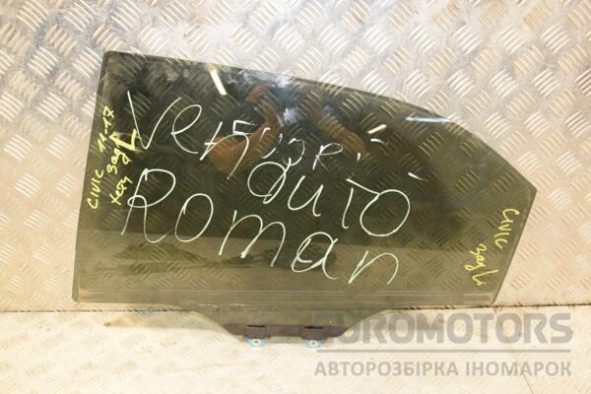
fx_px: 616
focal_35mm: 38
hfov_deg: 51.3
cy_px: 197
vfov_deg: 35.5
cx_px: 296
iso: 800
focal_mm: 25
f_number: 5
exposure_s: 1/125
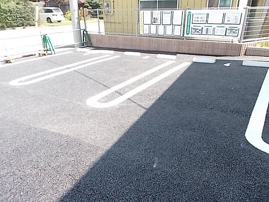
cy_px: 101
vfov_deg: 53.1
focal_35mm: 26
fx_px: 202
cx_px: 134
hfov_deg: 67.3
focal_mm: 4.6
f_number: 3.2
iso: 80
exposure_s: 1/160
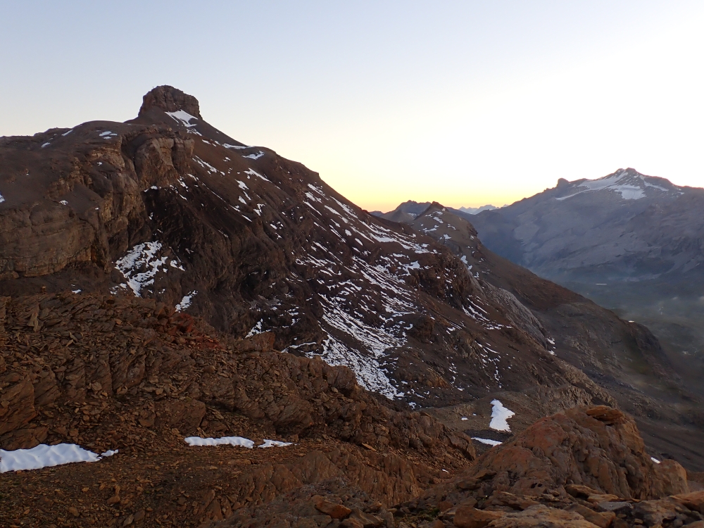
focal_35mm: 30
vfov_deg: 46.8
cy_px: 264
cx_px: 352
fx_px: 610
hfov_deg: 60.0
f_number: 3.2
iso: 100
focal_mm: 5.4
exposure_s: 1/50
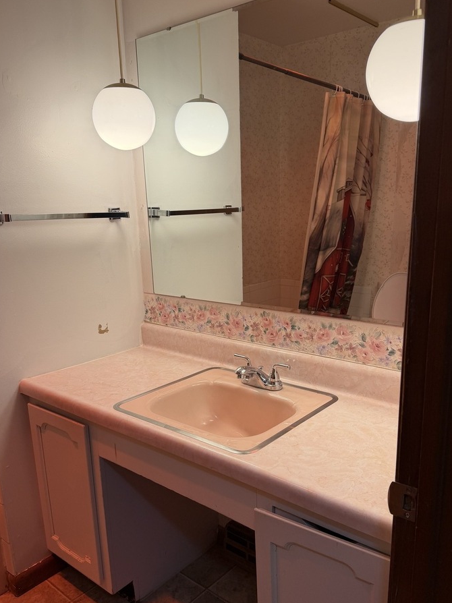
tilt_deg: -11.6
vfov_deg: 61.5
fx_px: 505
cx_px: 237
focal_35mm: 29
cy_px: 334
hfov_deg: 48.2
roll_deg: +1.7
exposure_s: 1/218
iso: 80
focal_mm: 6.76
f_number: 1.78
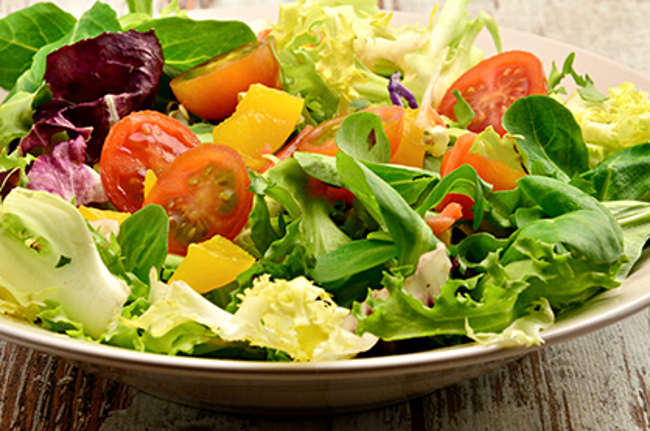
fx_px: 2335
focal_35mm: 130
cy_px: 197
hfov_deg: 15.8
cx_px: 308
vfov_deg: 10.5
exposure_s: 1
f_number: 16
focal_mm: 75
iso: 200
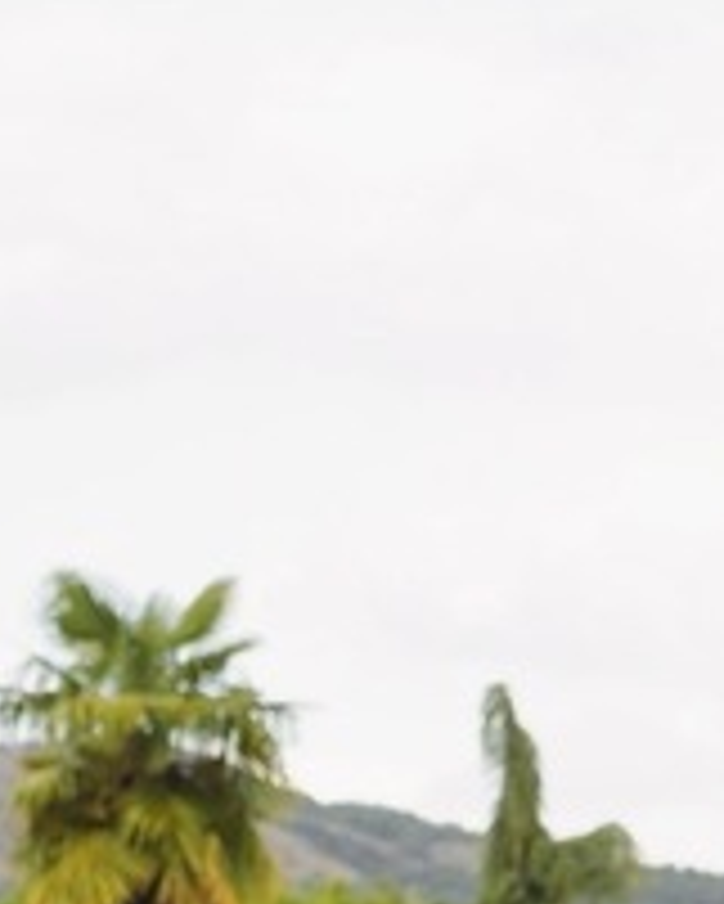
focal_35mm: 141
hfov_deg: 10.9
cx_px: 569
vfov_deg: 13.0
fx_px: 3774
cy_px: 1340
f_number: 4
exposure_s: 1/250
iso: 100
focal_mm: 28
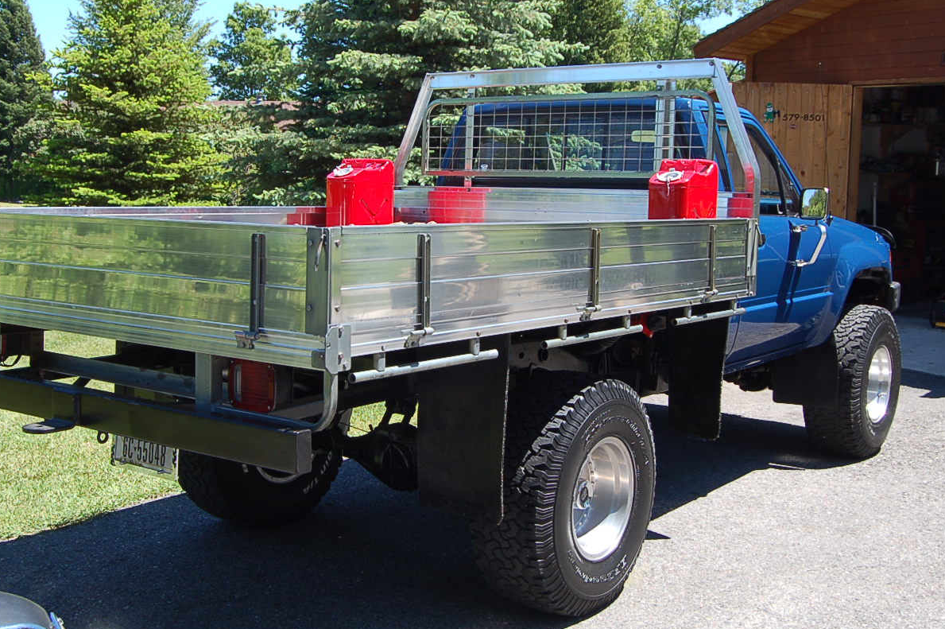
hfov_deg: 44.8
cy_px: 255
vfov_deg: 30.6
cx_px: 446
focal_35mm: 44
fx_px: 1145
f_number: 7.1
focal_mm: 23
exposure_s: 1/200
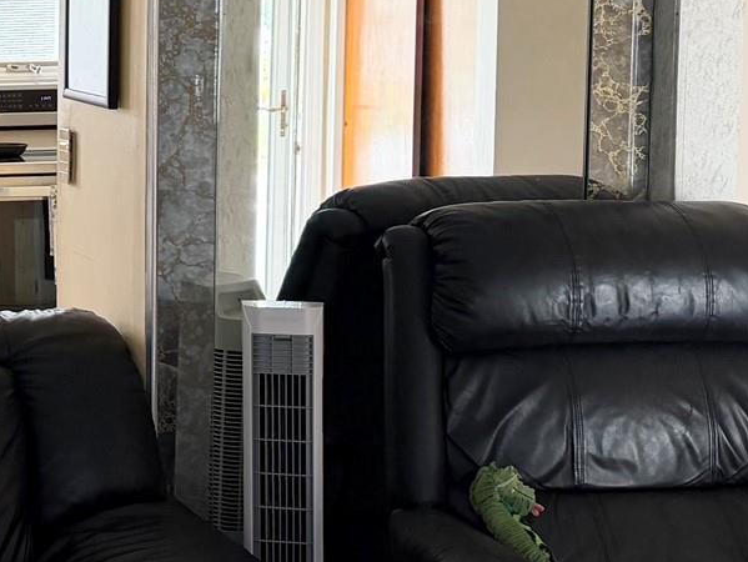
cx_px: -326
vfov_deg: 17.9
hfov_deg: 20.8
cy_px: 165
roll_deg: +0.4
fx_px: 1773
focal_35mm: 82
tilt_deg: -7.7
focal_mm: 6.76
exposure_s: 1/104
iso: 200
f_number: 1.78
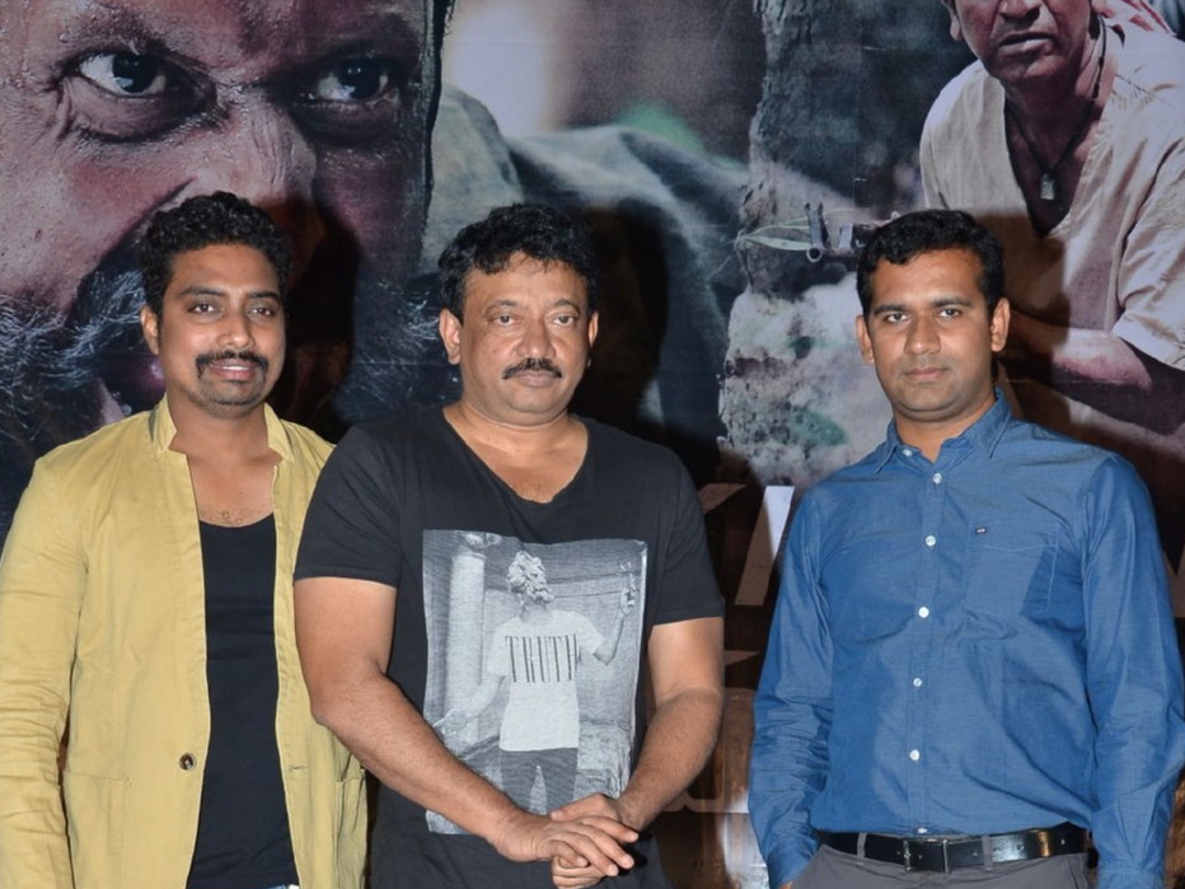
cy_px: 844
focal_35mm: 70
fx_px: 2396
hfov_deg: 27.8
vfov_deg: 20.5
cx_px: 585
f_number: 6.3
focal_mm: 30
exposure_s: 1/125
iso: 500
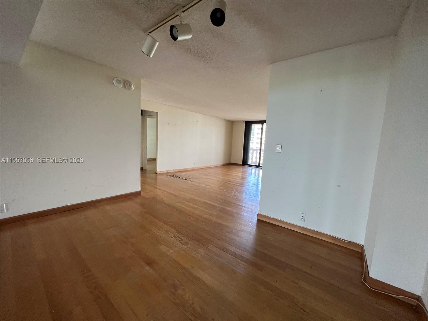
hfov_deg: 106.2
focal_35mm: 13
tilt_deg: -4.9
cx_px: 214
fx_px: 161
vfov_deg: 89.9
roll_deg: -3.1
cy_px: 160
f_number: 1.8
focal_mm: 1.57
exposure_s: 1/120
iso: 250
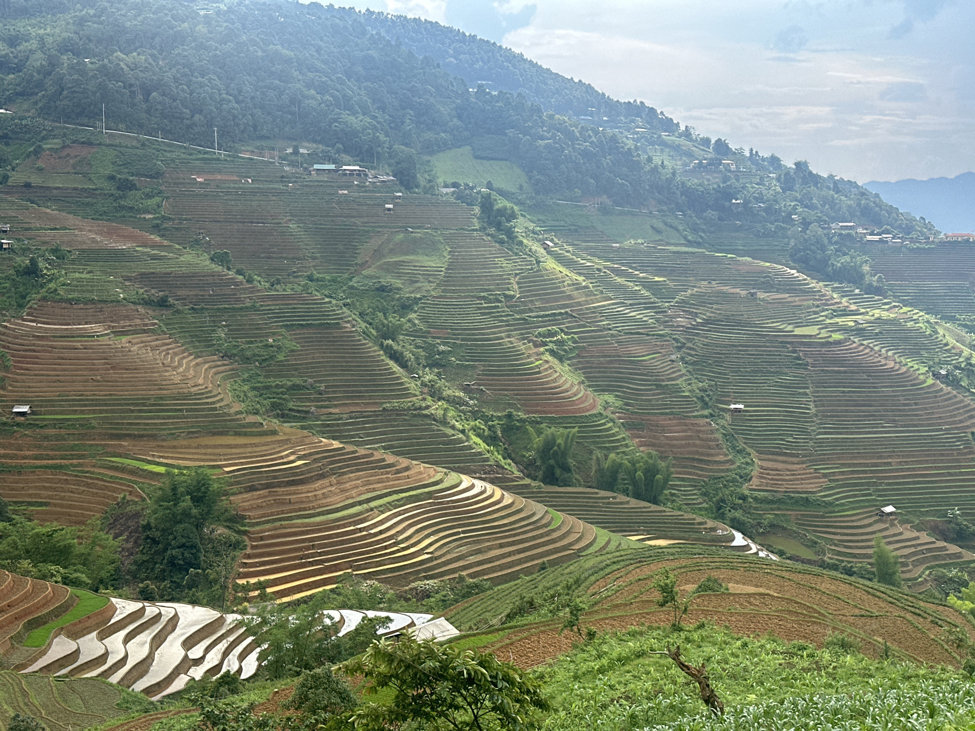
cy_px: 366
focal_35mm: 48
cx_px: 488
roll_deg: -0.6
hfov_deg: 39.7
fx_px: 1352
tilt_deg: -7.8
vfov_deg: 30.3
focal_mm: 6.86
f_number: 1.78
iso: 64
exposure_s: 1/1395
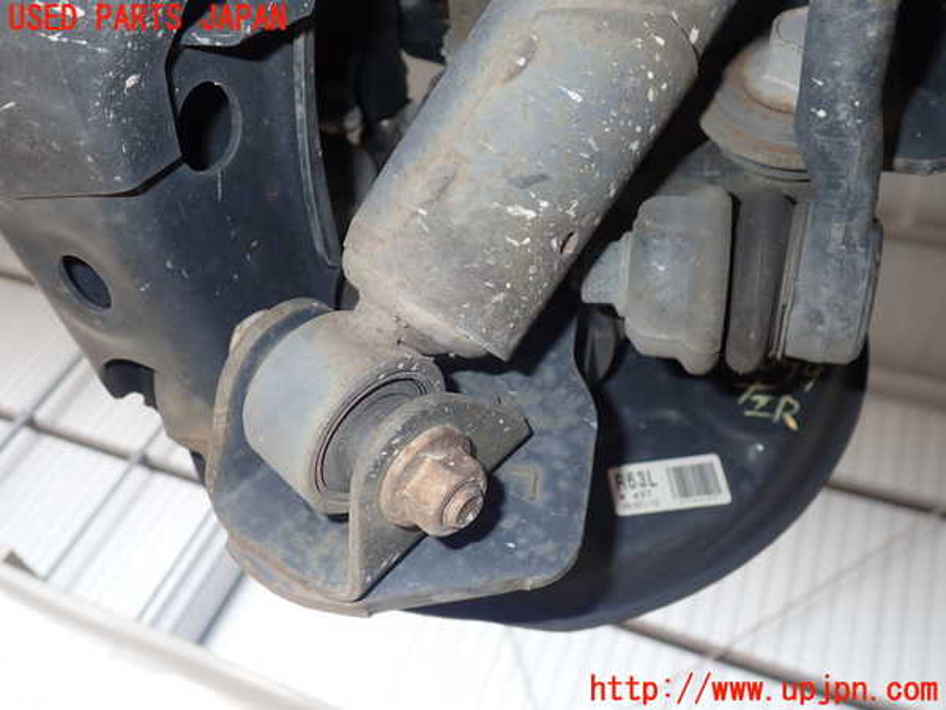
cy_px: 355
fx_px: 820
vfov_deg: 46.8
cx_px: 473
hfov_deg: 60.0
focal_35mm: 30
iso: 160
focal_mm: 5.5
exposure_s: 1/30
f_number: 6.3
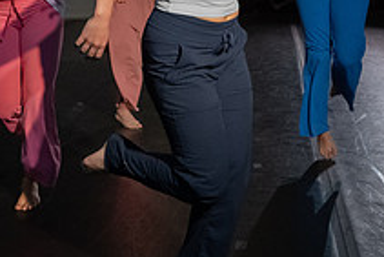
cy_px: -28
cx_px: 193
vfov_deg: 17.1
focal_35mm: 77
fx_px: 822
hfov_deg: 26.3
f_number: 5
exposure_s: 1/400
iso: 6400
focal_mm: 28
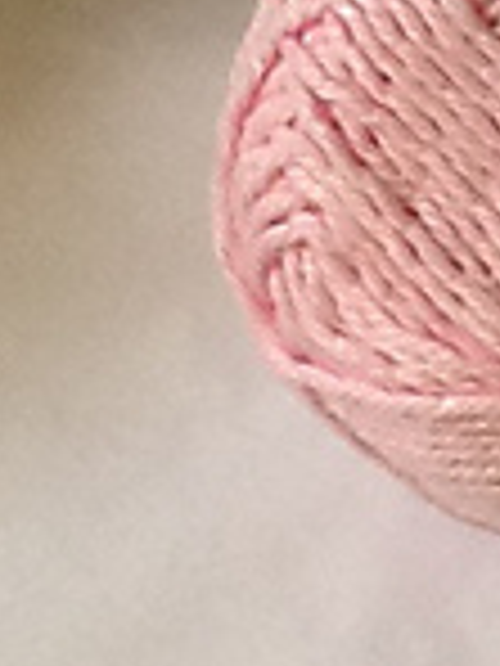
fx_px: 3659
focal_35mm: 190
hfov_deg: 7.5
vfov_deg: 10.0
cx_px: 1005
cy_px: 1094
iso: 50
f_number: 2.4
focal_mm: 2.03
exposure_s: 1/30
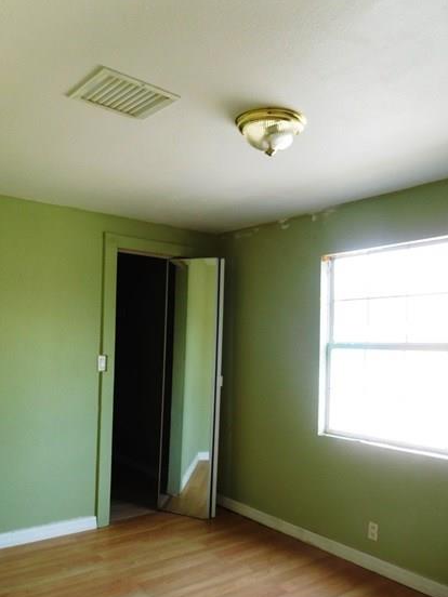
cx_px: 259
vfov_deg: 61.4
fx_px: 500
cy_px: 343
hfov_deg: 48.1
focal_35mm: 29
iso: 125
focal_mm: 4.5
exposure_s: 1/40
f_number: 3.4
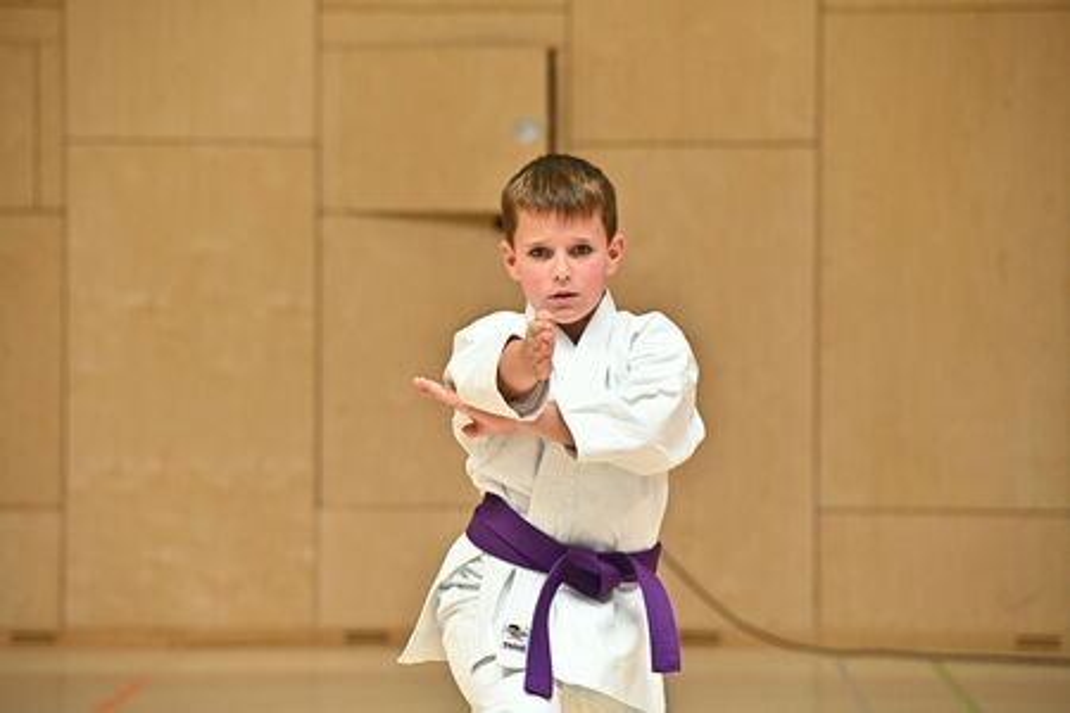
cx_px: 535
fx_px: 5944
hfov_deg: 10.3
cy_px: 356
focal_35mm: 200
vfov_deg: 6.9
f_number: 6.3
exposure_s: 1/800
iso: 2000
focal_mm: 200
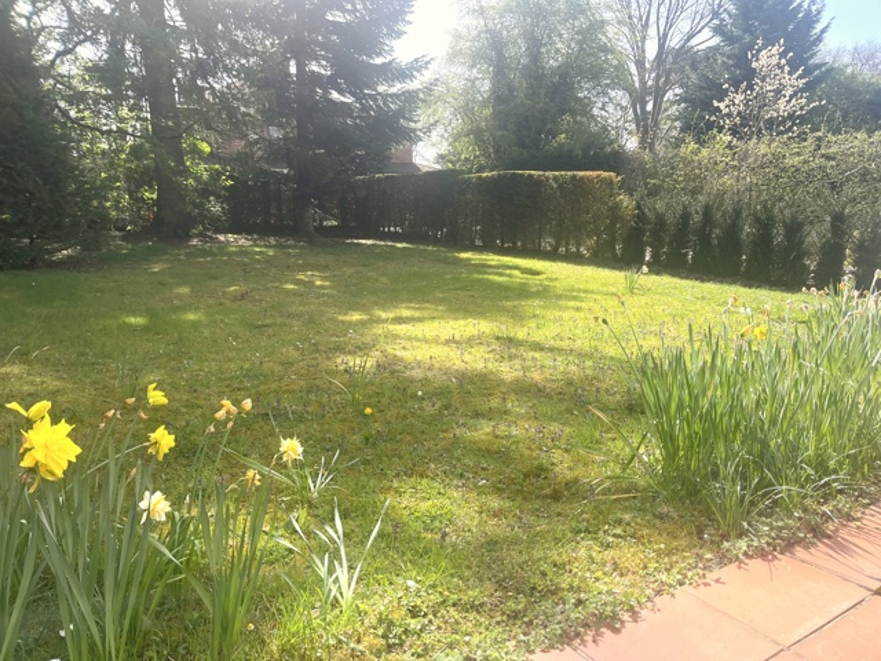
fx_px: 662
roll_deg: +1.9
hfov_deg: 67.3
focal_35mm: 26
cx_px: 440
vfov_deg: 53.1
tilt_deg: -10.1
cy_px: 330
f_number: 1.6
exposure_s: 1/1212
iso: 50
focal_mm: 5.1
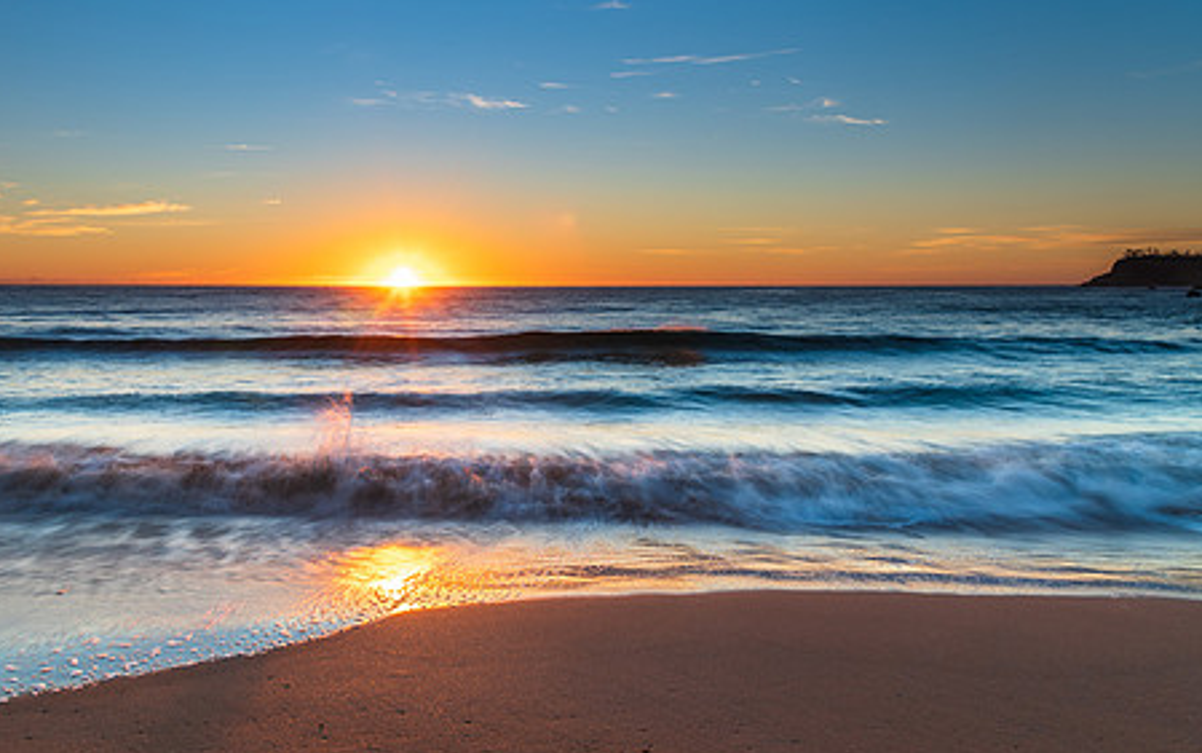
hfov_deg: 59.2
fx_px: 1049
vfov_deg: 39.0
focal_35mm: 32
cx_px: 488
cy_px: 248
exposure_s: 1/2.5
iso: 50
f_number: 14
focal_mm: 24
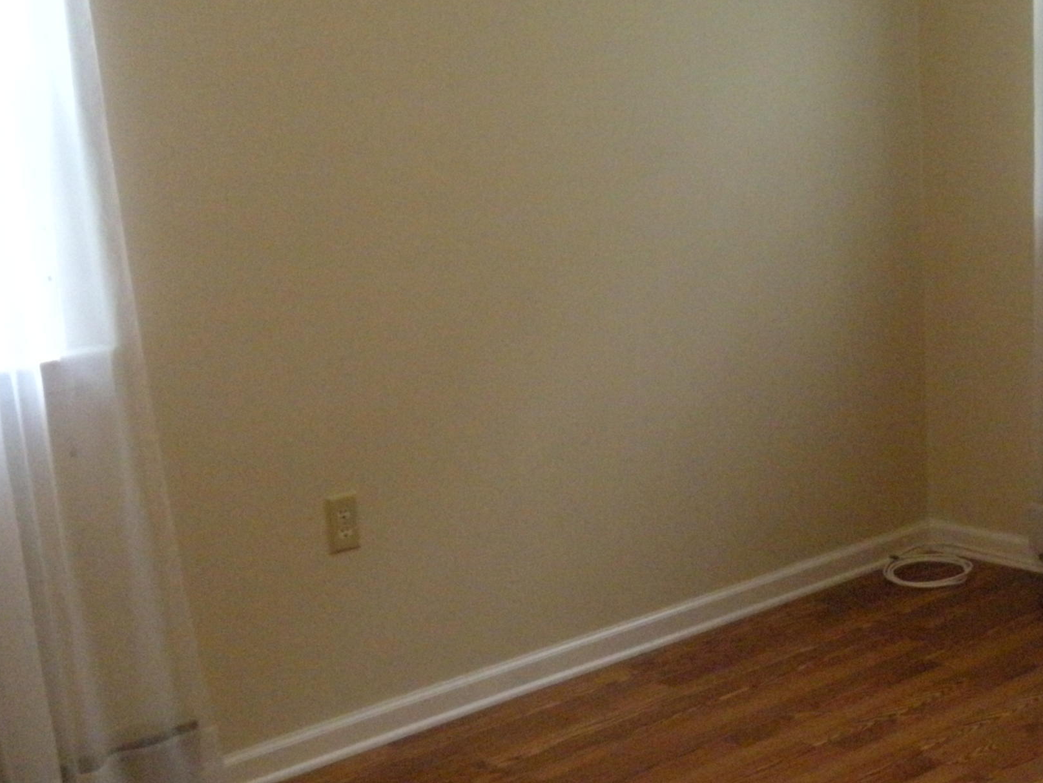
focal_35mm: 65
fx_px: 1959
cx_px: 818
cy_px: 481
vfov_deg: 22.6
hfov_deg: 29.2
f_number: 3.8
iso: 400
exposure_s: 1/35.3
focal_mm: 5.9
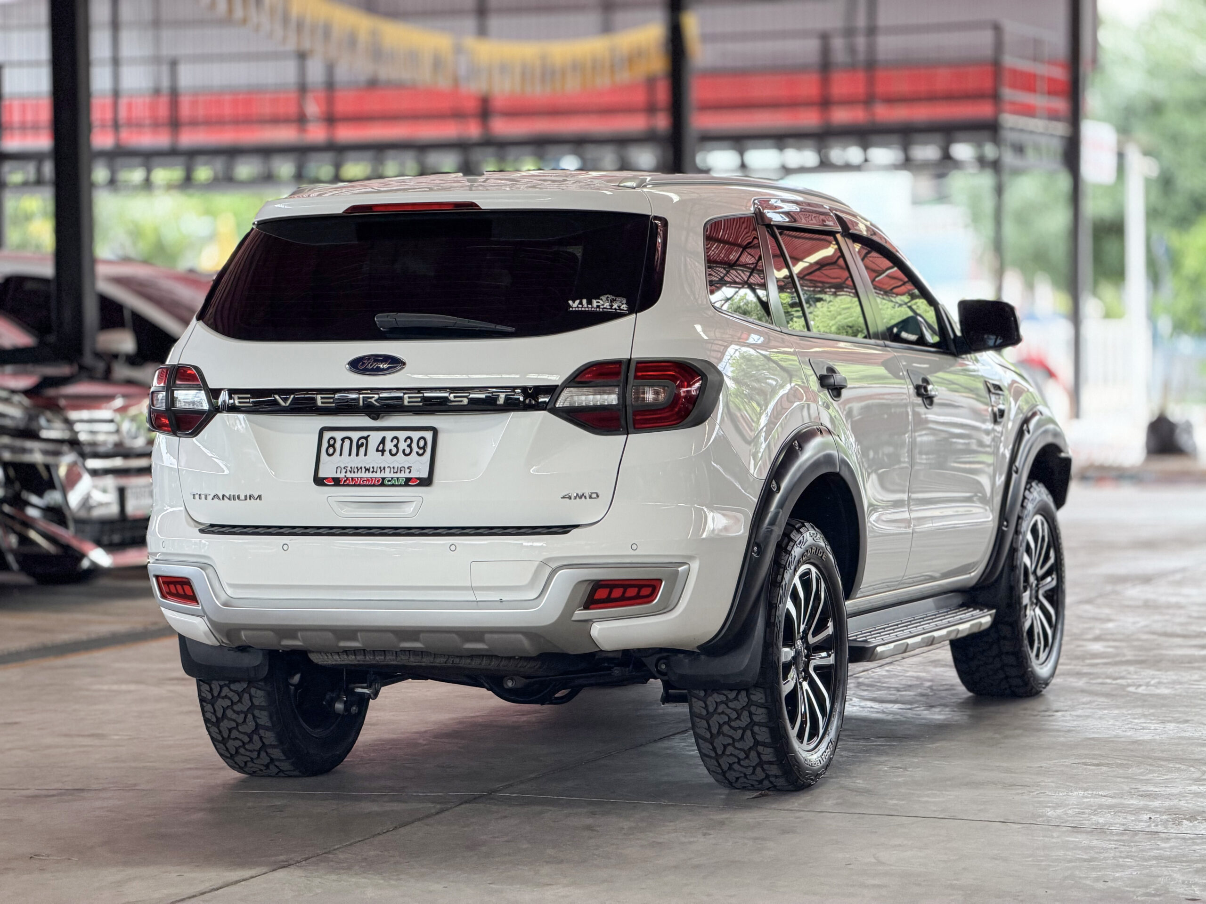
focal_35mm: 100
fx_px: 3484
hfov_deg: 19.6
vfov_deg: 14.8
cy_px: 452
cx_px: 603
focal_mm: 16.89
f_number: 2.8
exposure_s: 1/121
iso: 160
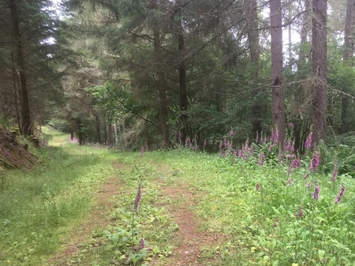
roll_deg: +1.4
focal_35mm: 43
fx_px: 441
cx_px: 257
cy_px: 184
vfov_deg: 33.2
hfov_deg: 42.8
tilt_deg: -10.6
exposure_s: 1/100
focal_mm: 4.15
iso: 40
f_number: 2.2
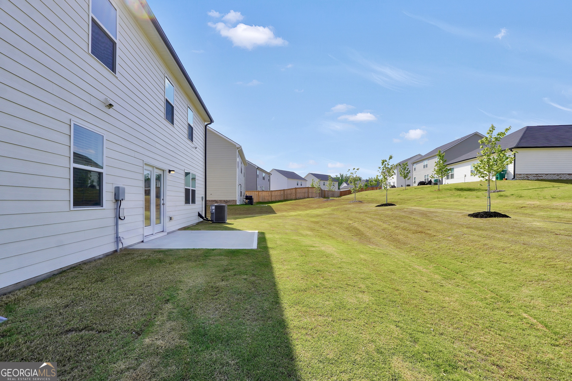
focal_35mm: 15
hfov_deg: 100.4
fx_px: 238
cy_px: 190
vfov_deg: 77.3
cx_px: 286
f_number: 10
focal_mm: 10
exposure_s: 1/160
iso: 100
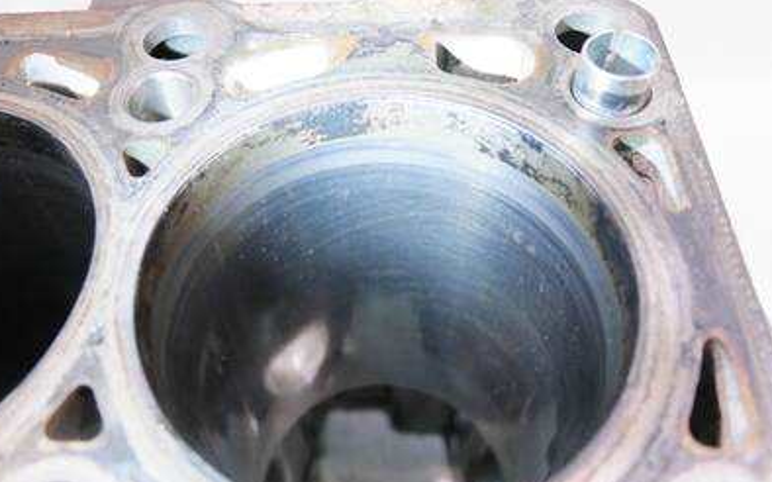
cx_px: 347
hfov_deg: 61.1
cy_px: 253
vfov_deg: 40.6
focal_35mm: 31
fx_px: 652
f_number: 3.5
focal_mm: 12
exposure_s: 1/60
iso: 640
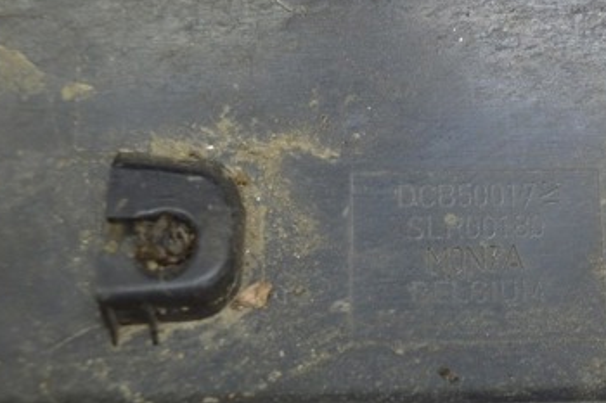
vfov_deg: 16.1
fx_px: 1429
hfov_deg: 23.6
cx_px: 476
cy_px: 248
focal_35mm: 85
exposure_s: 1/20
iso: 400
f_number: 5.6
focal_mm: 31
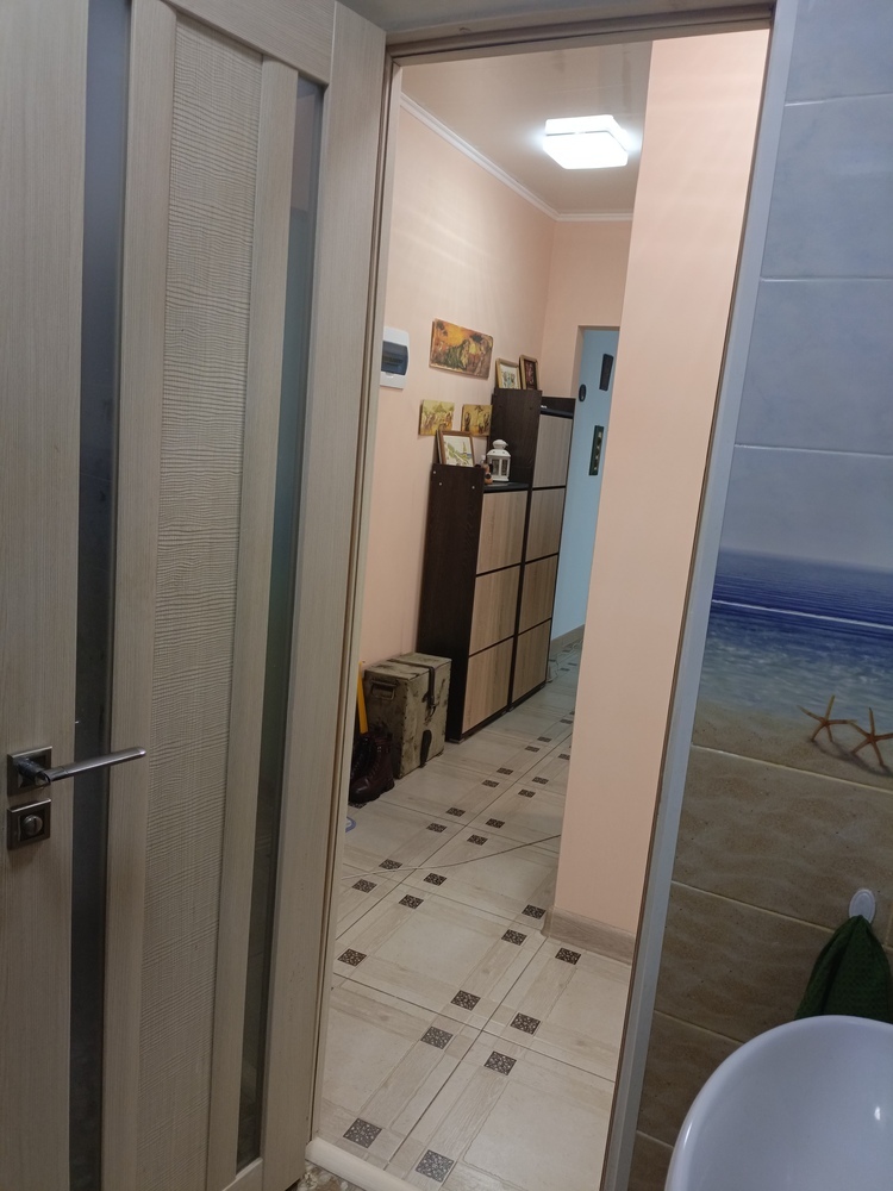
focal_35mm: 25
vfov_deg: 69.4
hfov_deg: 54.9
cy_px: 596
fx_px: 860
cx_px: 446
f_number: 1.69
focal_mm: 4.76
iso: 439
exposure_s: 1/50
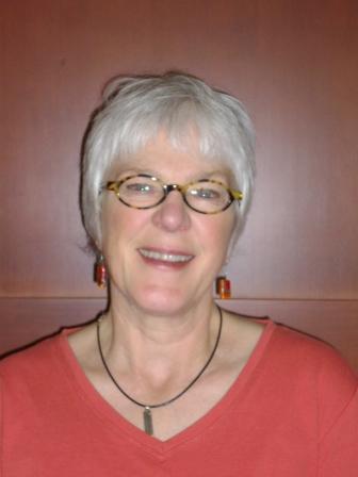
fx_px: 1062
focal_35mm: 77
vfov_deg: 25.3
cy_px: 238
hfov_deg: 19.1
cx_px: 179
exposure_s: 1/80
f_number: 4.2
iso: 200
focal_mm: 12.8
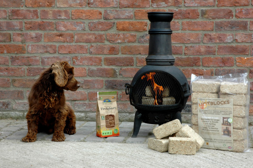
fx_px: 590
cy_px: 84
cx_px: 126
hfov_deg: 24.2
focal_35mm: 84
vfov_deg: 16.2
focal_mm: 56
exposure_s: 1/100
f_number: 11
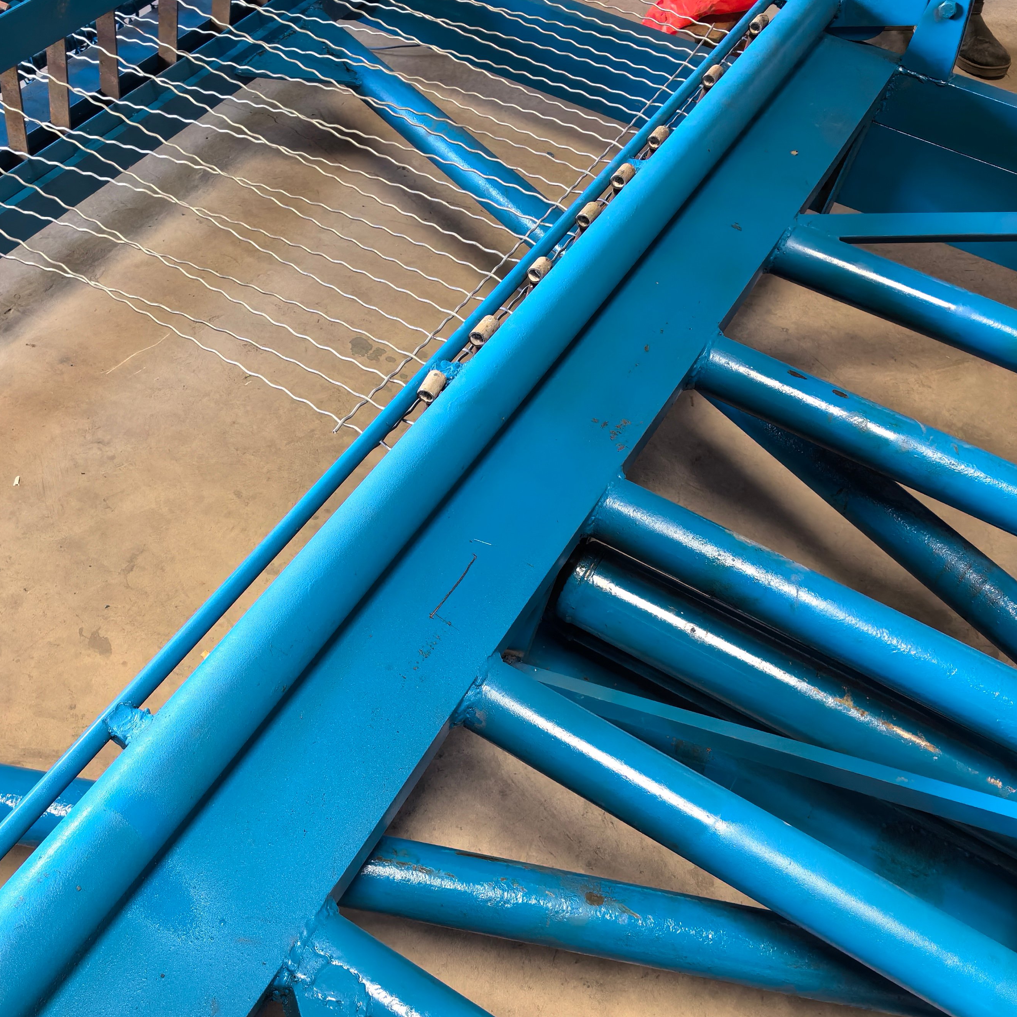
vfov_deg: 46.0
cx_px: 333
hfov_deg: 45.3
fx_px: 1197
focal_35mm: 36
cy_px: 513
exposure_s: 1/50
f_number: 2
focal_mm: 6.35
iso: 320
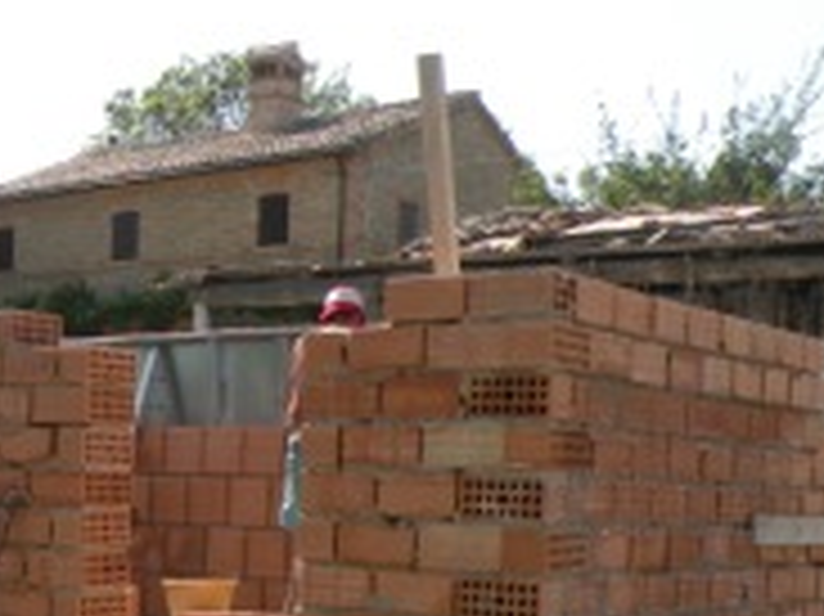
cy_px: 562
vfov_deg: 21.7
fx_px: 1570
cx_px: 32
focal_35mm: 66
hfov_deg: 27.9
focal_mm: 4.7
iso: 64
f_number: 5.6
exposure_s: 1/204
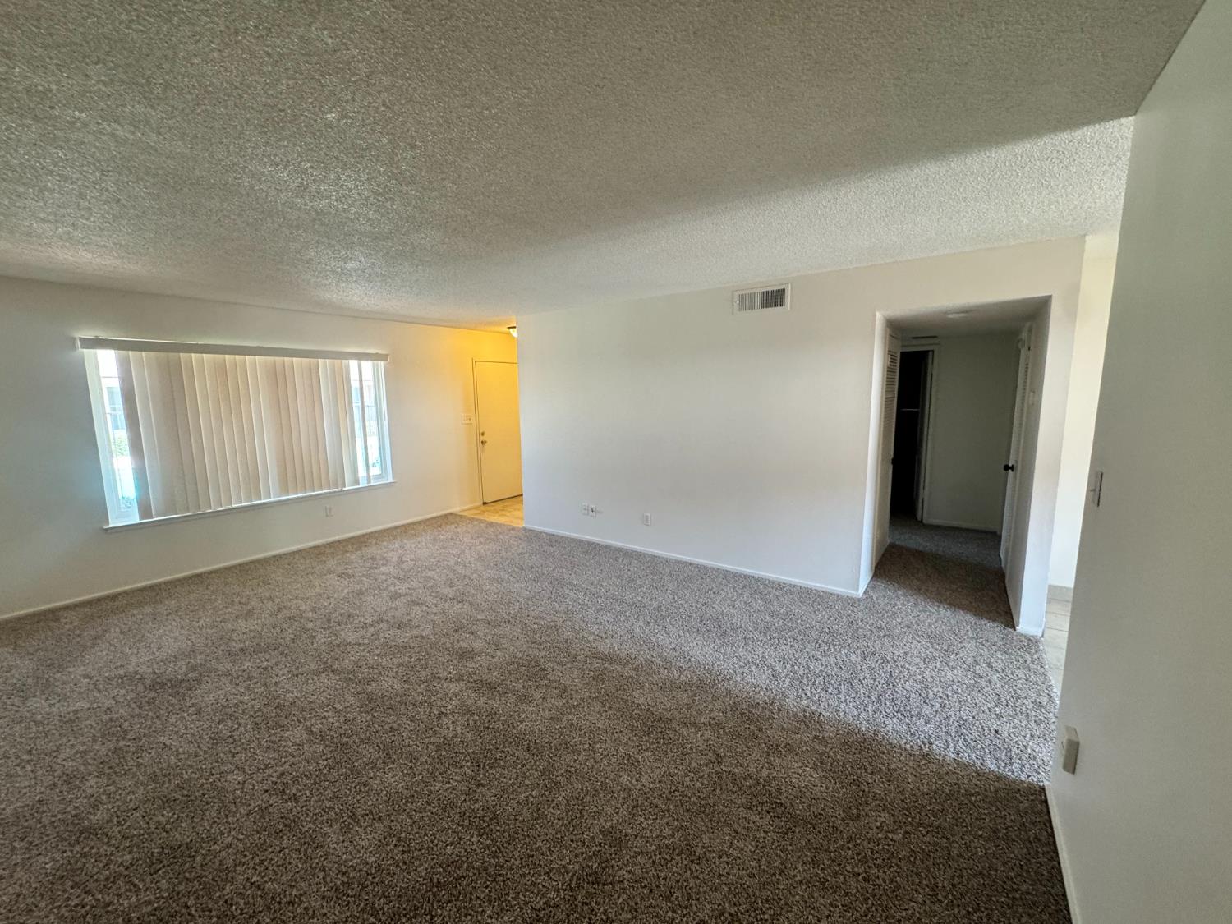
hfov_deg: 102.1
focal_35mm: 14
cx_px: 616
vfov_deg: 85.7
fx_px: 498
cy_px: 462
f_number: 2.2
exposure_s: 1/60
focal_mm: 2.22
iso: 250
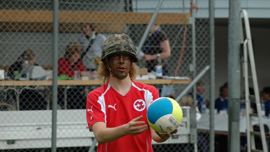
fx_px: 1185
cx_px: 135
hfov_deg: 13.0
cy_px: 73
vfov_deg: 7.3
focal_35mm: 166
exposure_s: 1/320
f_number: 4.5
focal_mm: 105
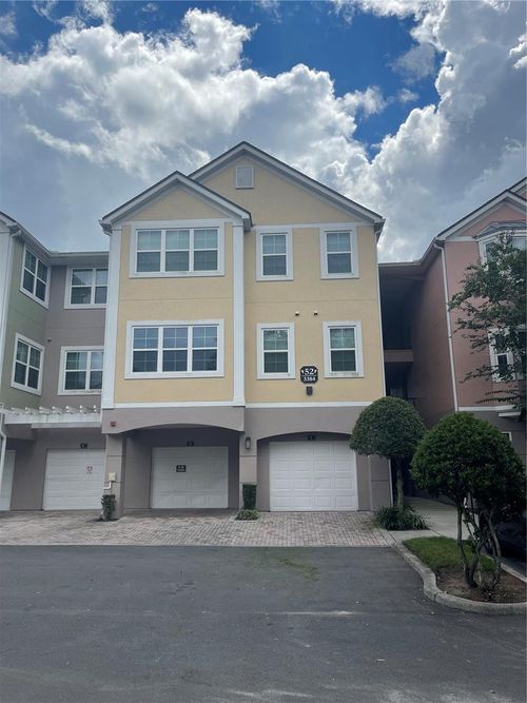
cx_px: 264
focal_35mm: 25
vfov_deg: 69.4
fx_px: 508
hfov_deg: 54.9
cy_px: 352
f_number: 1.6
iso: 32
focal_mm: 5.1
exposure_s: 1/5128
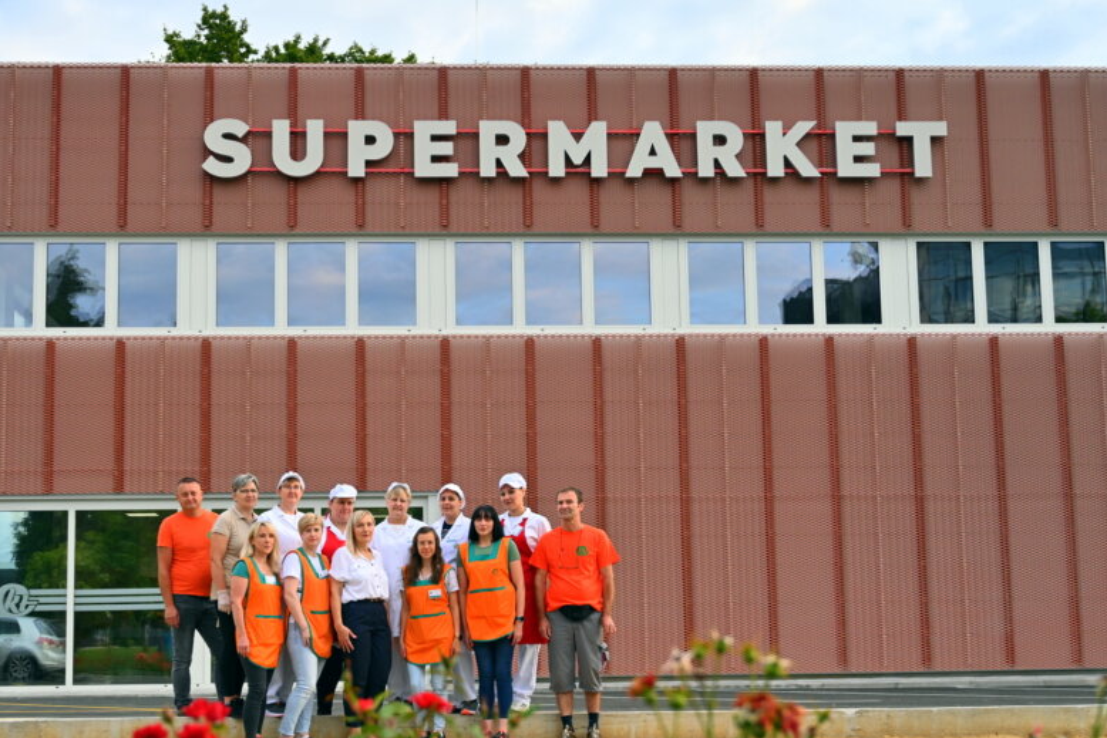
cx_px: 475
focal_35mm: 50
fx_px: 1538
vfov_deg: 26.9
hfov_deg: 39.5
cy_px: 463
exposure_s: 1/320
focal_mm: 38
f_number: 4
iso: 400
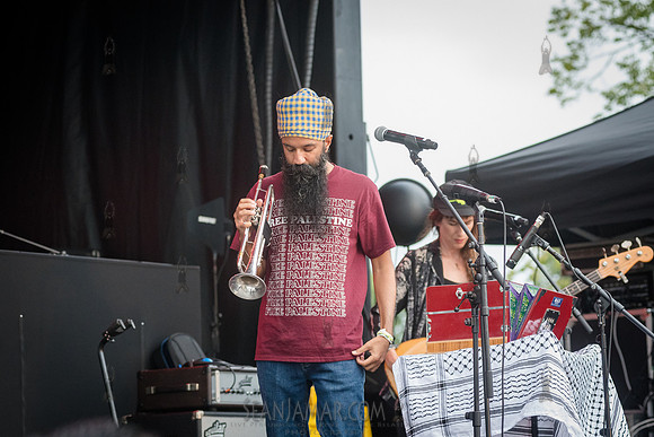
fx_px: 2676
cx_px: 308
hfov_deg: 13.9
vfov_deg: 9.3
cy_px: 198
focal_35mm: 147
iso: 2000
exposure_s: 1/1250
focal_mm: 120
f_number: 4.5
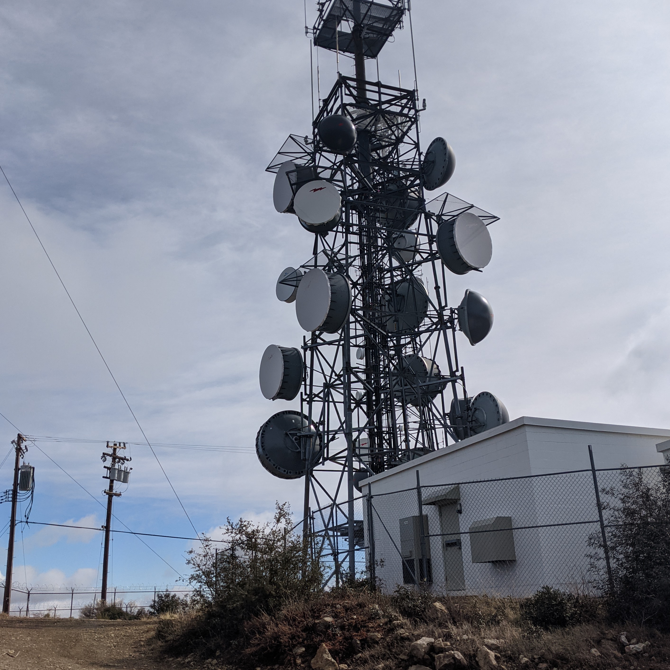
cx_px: 328
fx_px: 745
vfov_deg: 48.4
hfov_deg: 48.4
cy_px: 325
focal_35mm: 34
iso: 94
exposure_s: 1/11765
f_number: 1.73
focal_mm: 4.38
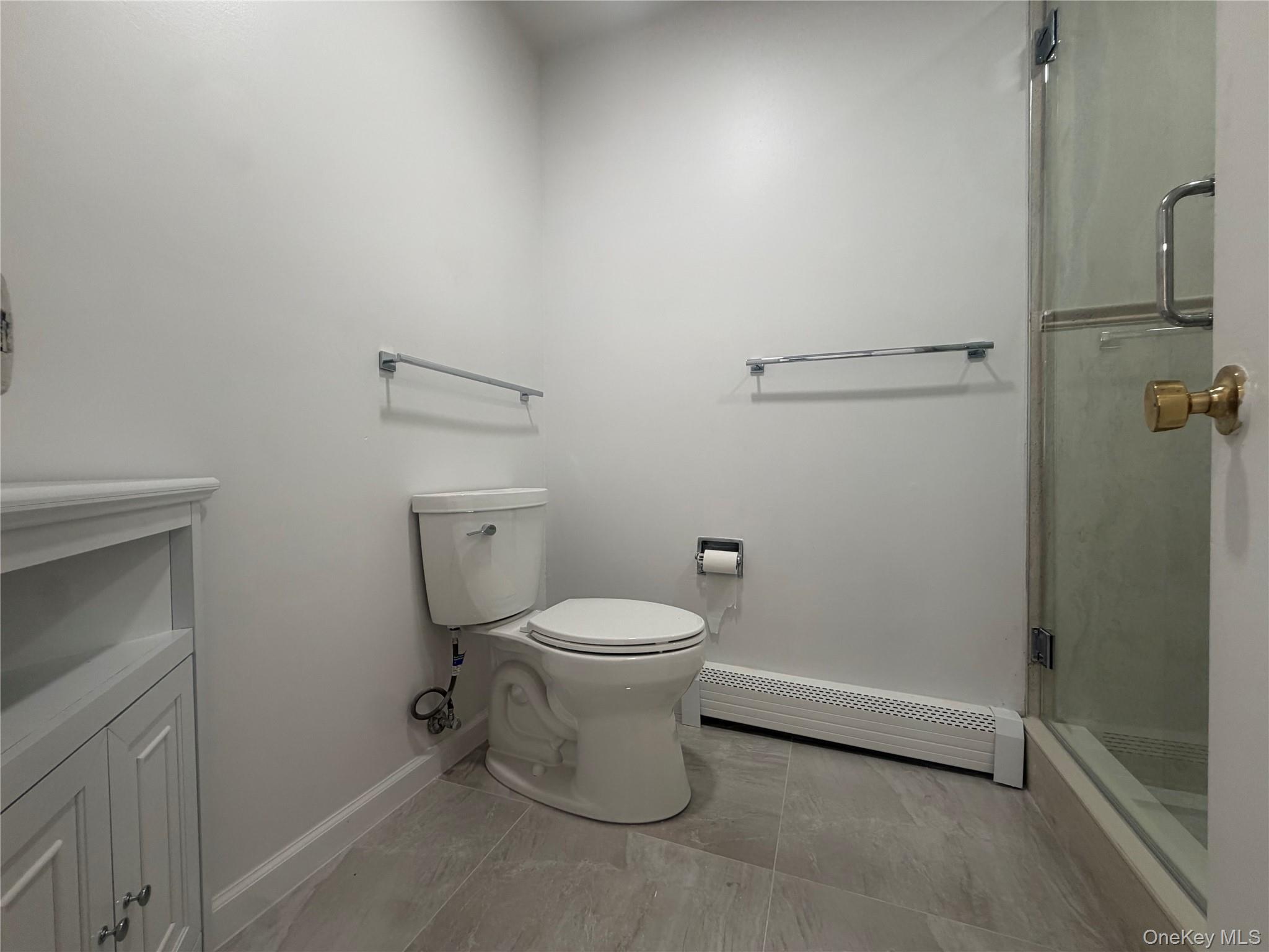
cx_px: 634
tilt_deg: -0.5
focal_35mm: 14
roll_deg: +0.4
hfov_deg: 102.1
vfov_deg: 85.7
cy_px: 476
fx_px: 513
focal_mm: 2.22
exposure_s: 1/120
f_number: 2.2
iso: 125
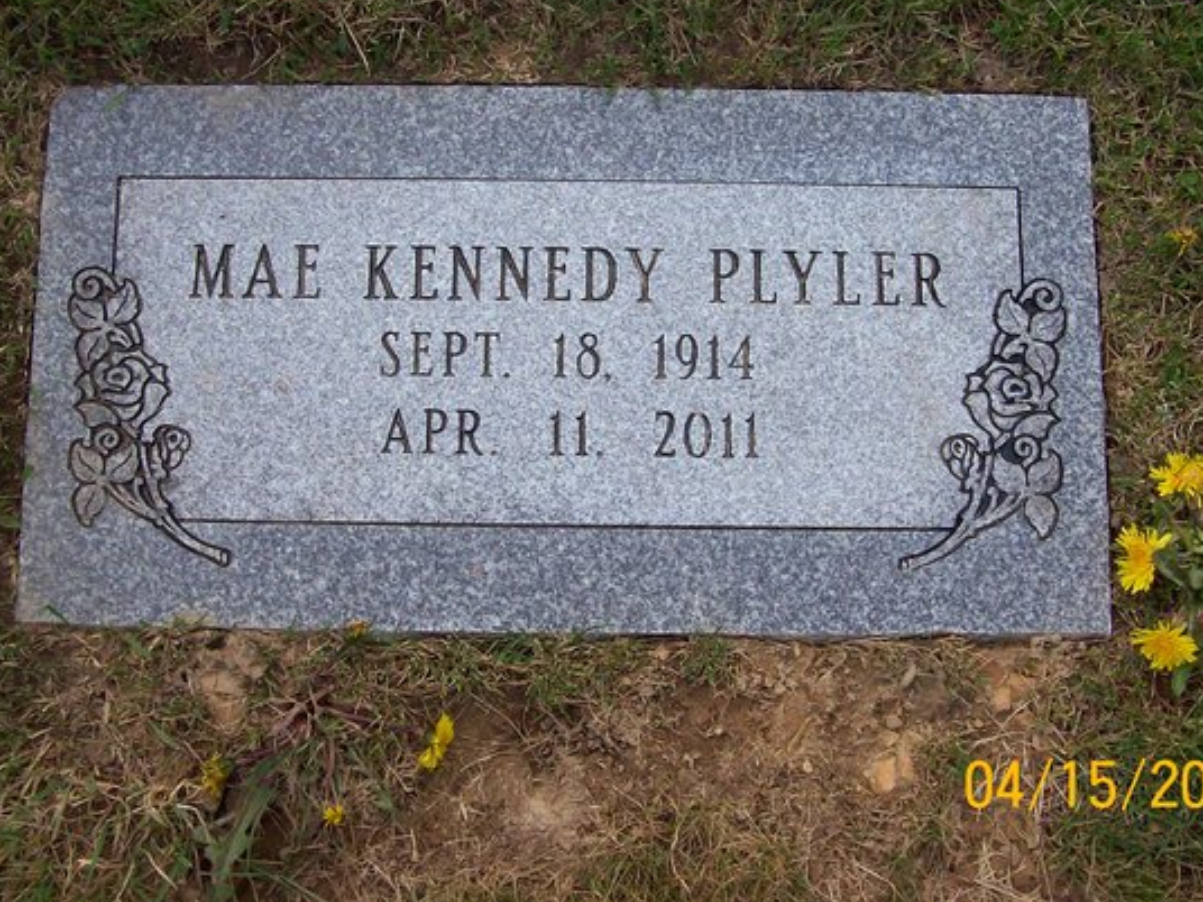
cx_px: 566
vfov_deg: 30.8
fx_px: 1633
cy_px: 340
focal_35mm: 47
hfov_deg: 40.4
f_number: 4.8
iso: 80
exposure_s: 1/384
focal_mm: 6
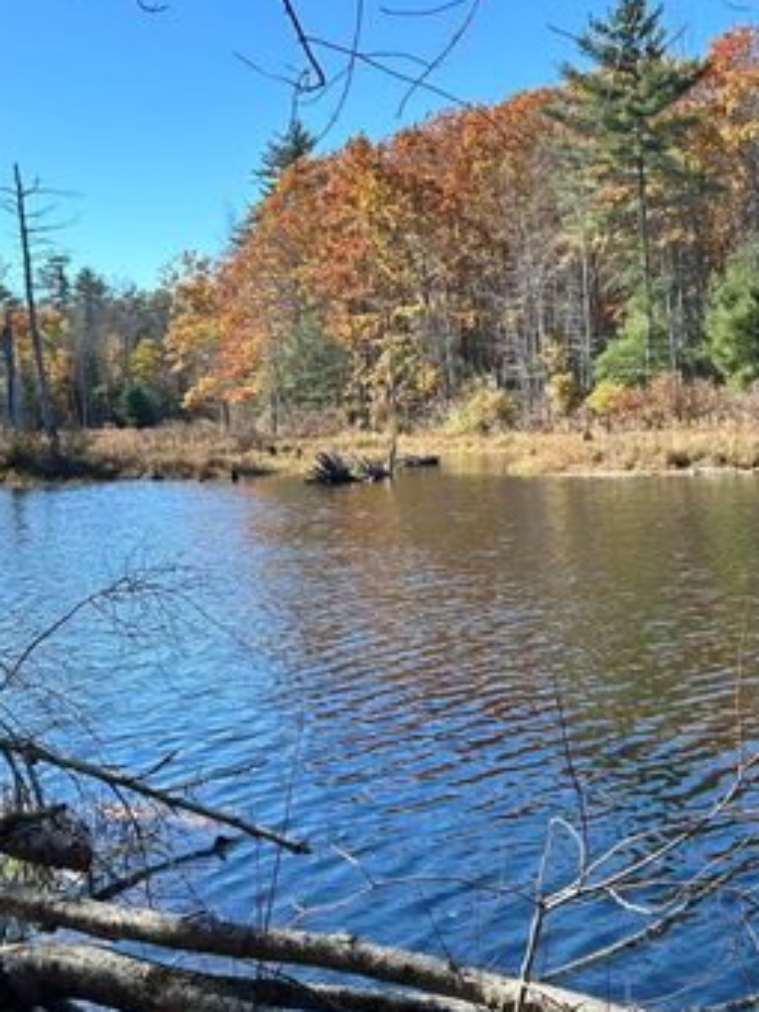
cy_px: 591
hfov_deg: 28.6
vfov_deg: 37.4
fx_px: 1491
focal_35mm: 51
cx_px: 381
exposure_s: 1/1901
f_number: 1.5
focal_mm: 5.7
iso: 50
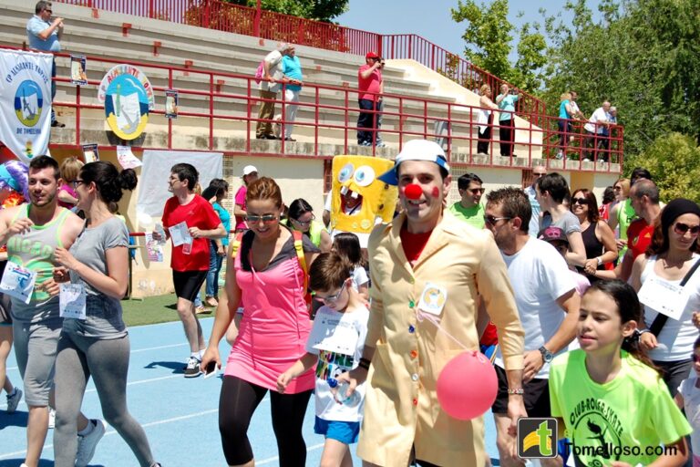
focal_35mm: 69
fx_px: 1342
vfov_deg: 19.7
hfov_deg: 29.2
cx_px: 350
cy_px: 234
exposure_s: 1/400
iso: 200
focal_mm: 46
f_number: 10
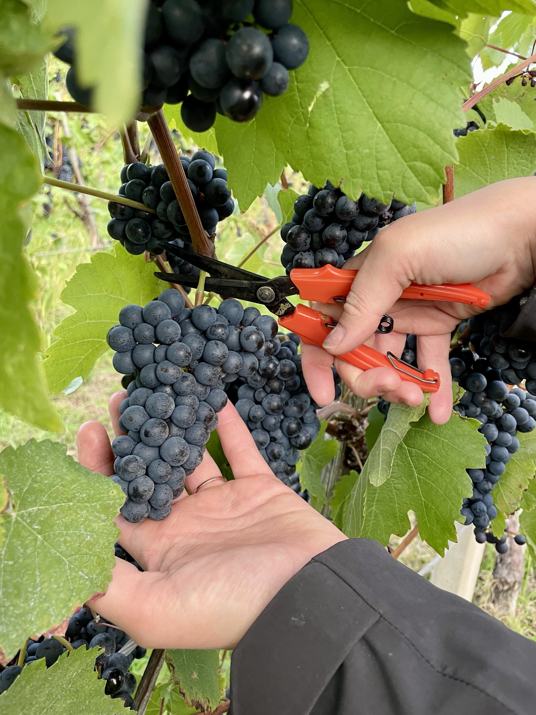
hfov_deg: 53.1
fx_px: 537
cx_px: 268
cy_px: 358
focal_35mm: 26
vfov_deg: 67.3
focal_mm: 4.2
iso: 125
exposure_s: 1/70
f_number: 1.6
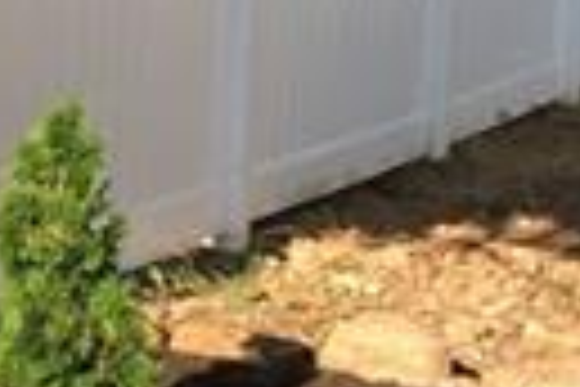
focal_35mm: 180
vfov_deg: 7.6
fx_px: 2900
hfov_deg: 10.9
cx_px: -346
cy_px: 477
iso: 25
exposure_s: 1/452
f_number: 2.2
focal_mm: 4.15
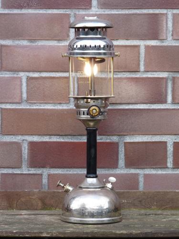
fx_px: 1096
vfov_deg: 12.4
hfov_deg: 9.3
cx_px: 90
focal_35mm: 159
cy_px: 120
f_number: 3.7
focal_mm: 28.3
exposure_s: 1/50
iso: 80
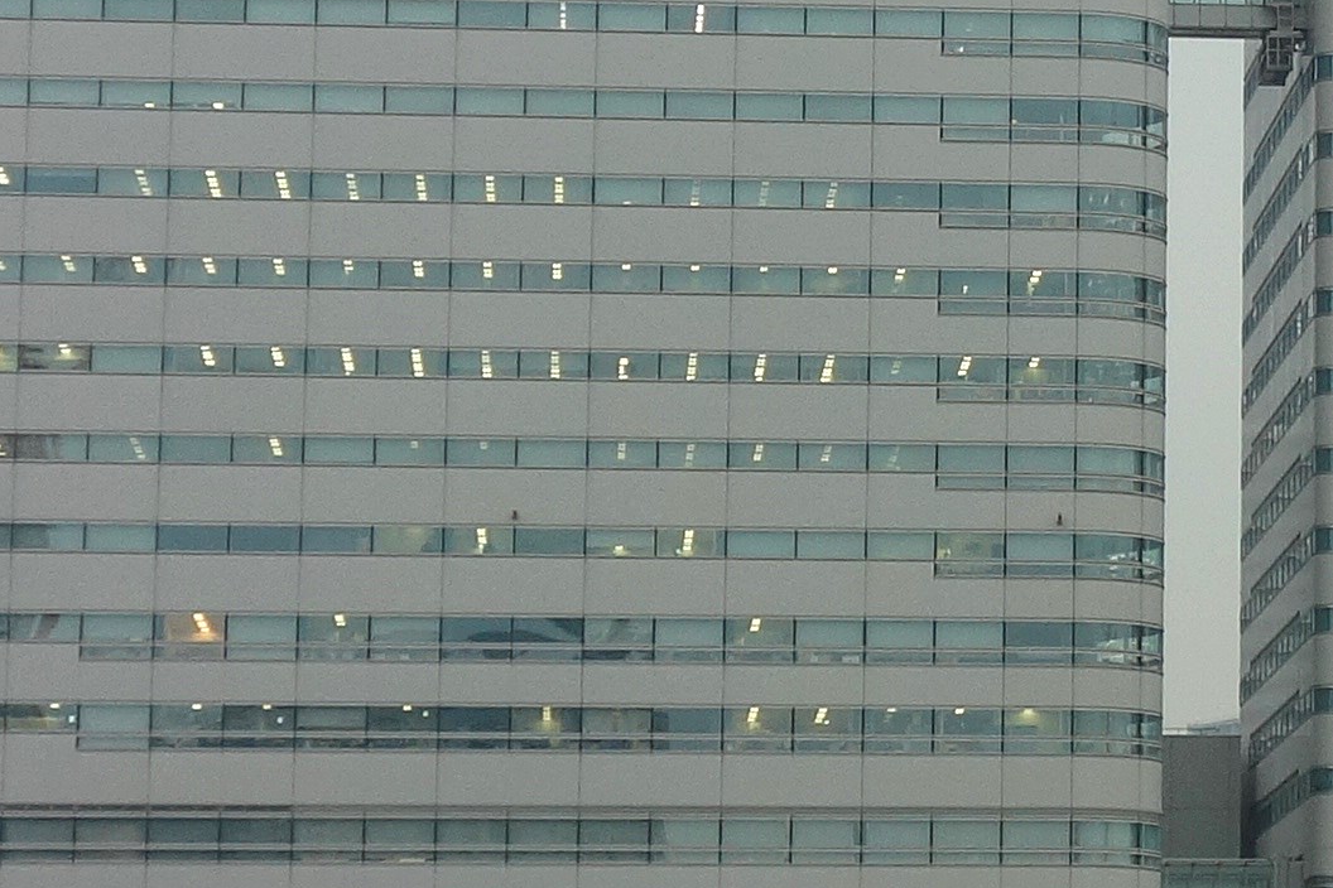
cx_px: 1837
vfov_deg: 6.9
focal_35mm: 197
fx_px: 7294
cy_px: 13
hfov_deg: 10.2
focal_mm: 14.23
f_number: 3.5
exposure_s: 1/100
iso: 125
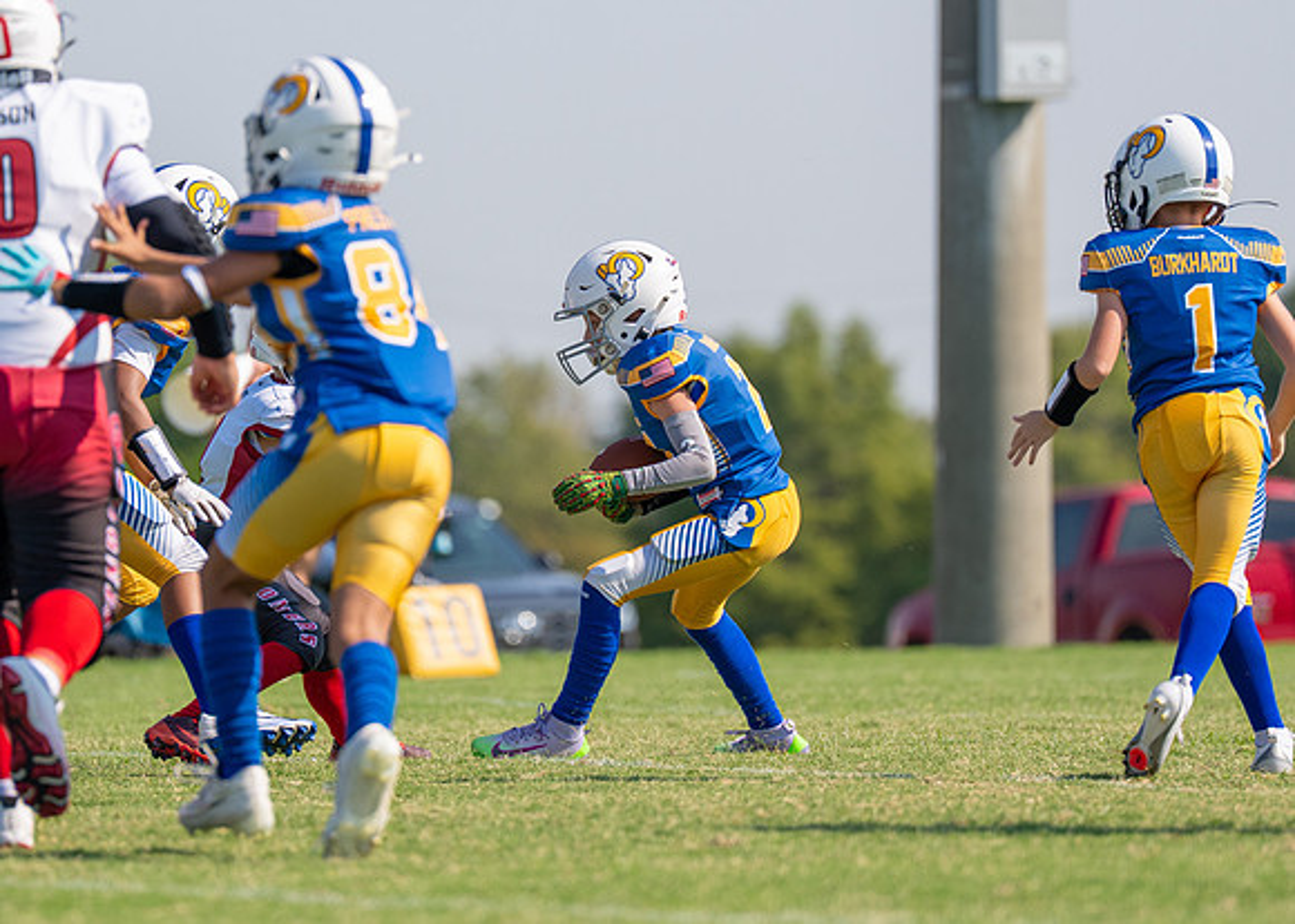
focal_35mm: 403
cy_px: 407
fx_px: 14836
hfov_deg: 5.0
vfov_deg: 3.6
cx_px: 589
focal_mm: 200
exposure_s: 1/3200
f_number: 2.8
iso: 160
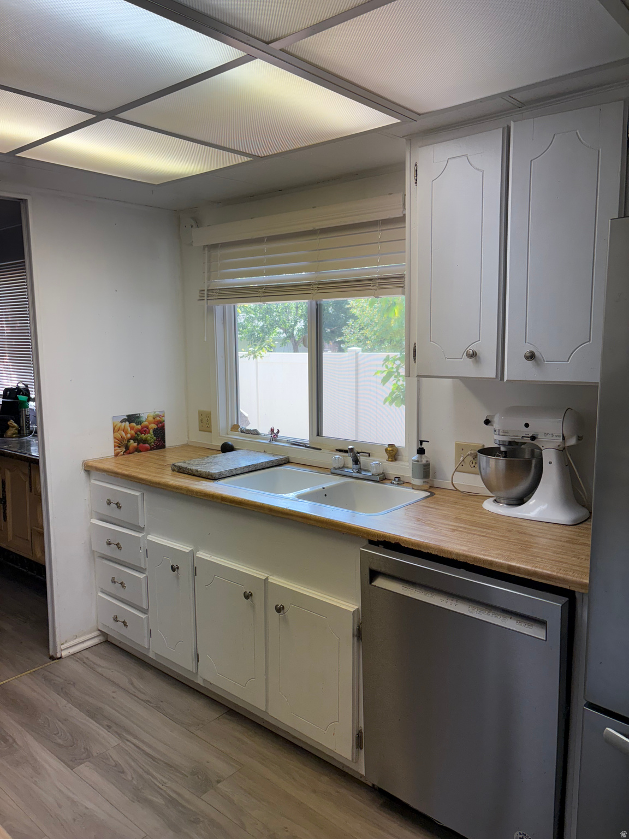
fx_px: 630
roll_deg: +0.3
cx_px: 314
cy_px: 420
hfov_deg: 53.1
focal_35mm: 26
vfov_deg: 67.3
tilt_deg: -7.2
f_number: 1.6
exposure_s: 1/214
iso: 80
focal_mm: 5.96
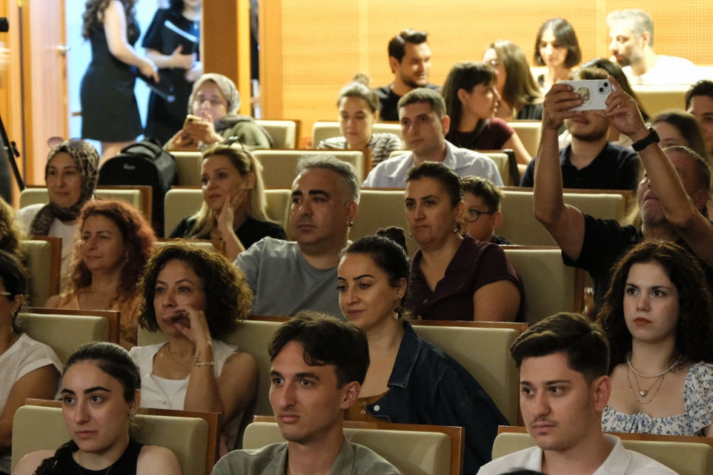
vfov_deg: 10.9
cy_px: 259
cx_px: 402
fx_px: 2495
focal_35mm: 126
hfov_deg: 16.3
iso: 8000
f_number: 4
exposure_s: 1/15
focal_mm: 67.5
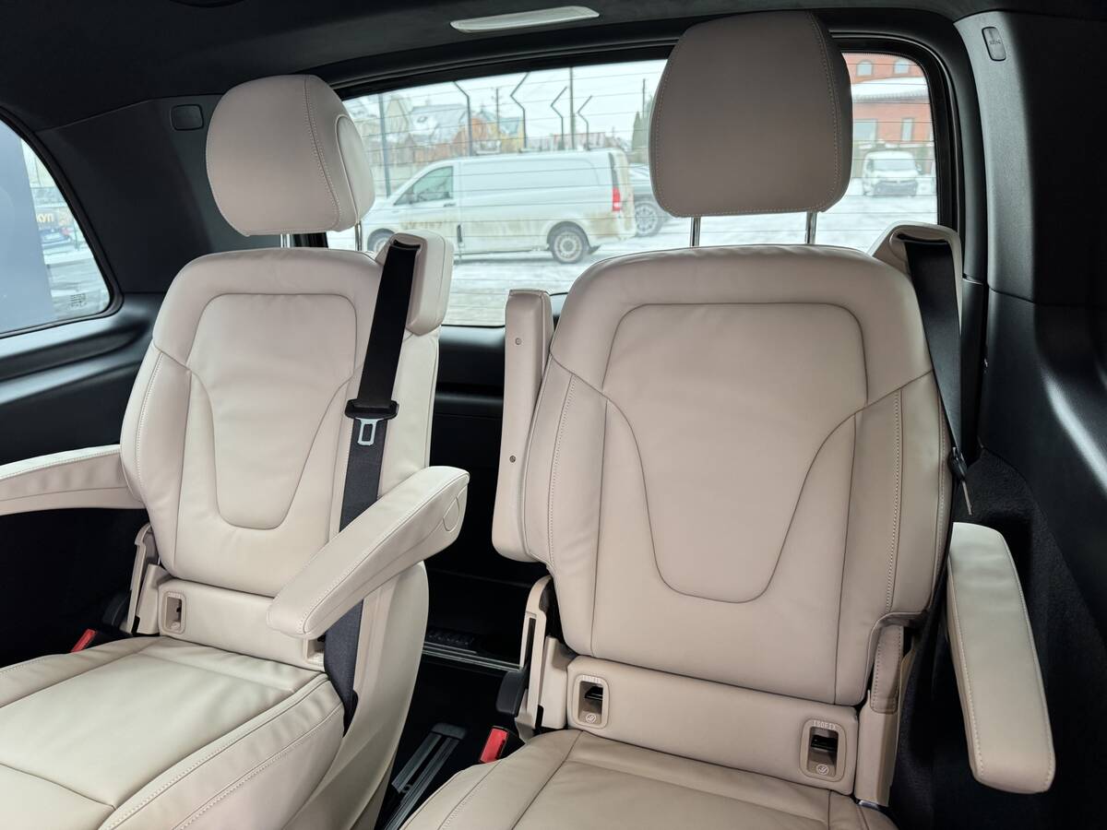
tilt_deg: -15.5
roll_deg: +1.7
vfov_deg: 56.8
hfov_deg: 71.6
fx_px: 768
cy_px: 415
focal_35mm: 24
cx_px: 554
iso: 250
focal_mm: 6.76
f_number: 1.78
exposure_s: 1/60
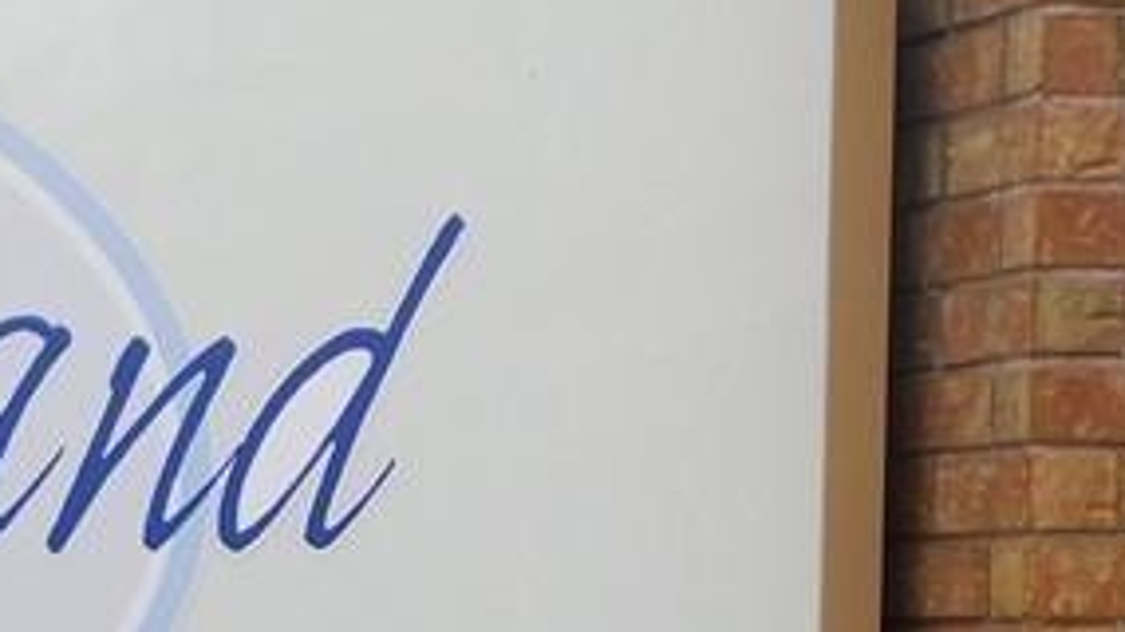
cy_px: 1122
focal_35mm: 176
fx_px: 5248
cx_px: -336
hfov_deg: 11.9
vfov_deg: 6.7
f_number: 3.7
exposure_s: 1/80
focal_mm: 8
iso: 125
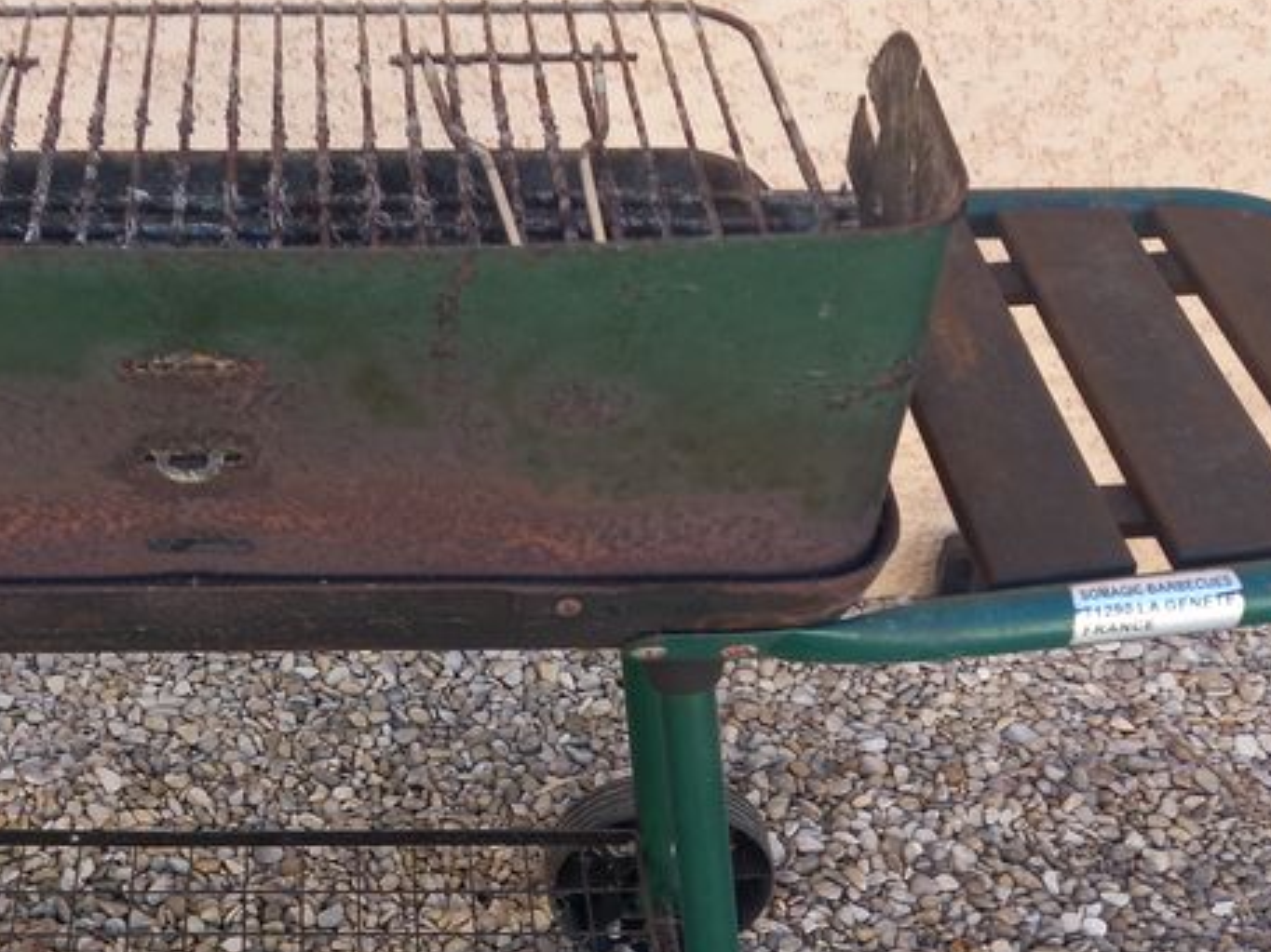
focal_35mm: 55
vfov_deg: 26.1
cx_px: 249
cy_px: 737
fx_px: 2019
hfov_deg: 33.9
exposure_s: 1/100
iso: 32
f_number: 2
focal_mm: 4.6
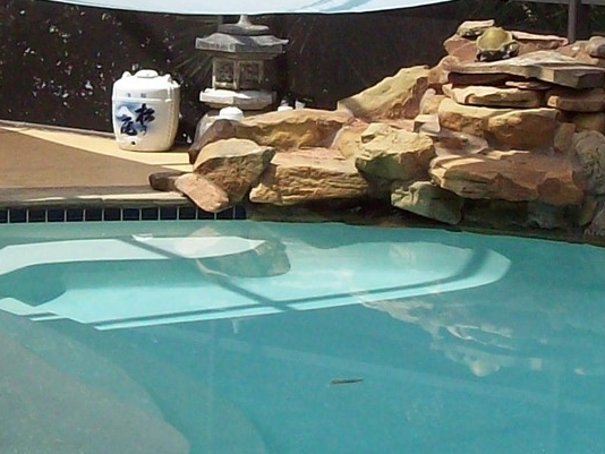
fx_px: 2413
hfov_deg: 14.3
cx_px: 212
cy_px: 38
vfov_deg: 10.7
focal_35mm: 138
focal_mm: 6
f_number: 4.8
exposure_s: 1/336
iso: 80
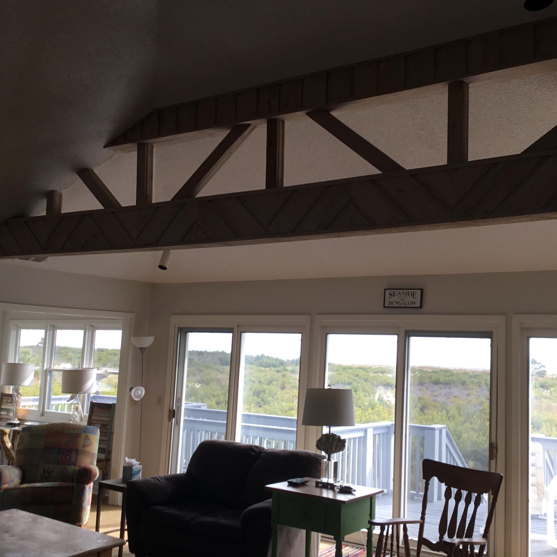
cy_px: 277
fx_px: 674
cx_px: 309
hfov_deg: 44.9
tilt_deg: +4.7
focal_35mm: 37
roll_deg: -1.9
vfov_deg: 44.9
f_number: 2.4
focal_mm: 3.3
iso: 25
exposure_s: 1/158
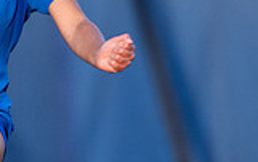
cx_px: -101
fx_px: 15007
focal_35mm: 2132
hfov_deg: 1.0
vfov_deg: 0.6
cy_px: 70
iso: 800
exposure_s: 1/1000
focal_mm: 400
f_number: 4
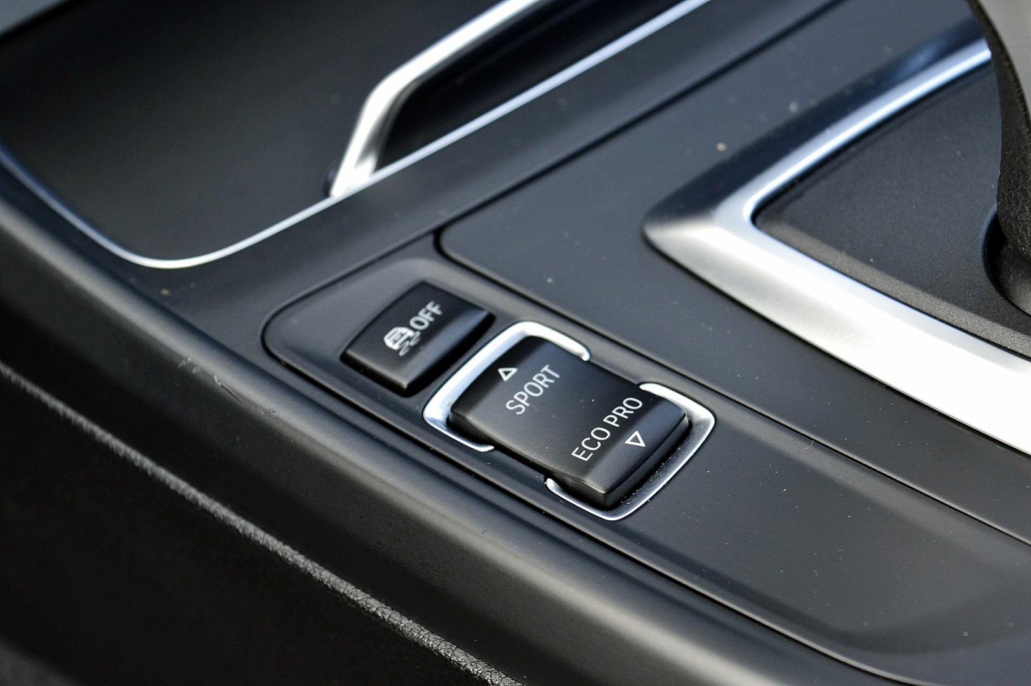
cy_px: 343
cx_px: 516
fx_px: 2232
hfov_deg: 26.0
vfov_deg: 17.5
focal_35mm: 78
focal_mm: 52
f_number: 6.3
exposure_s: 1/60
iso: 800
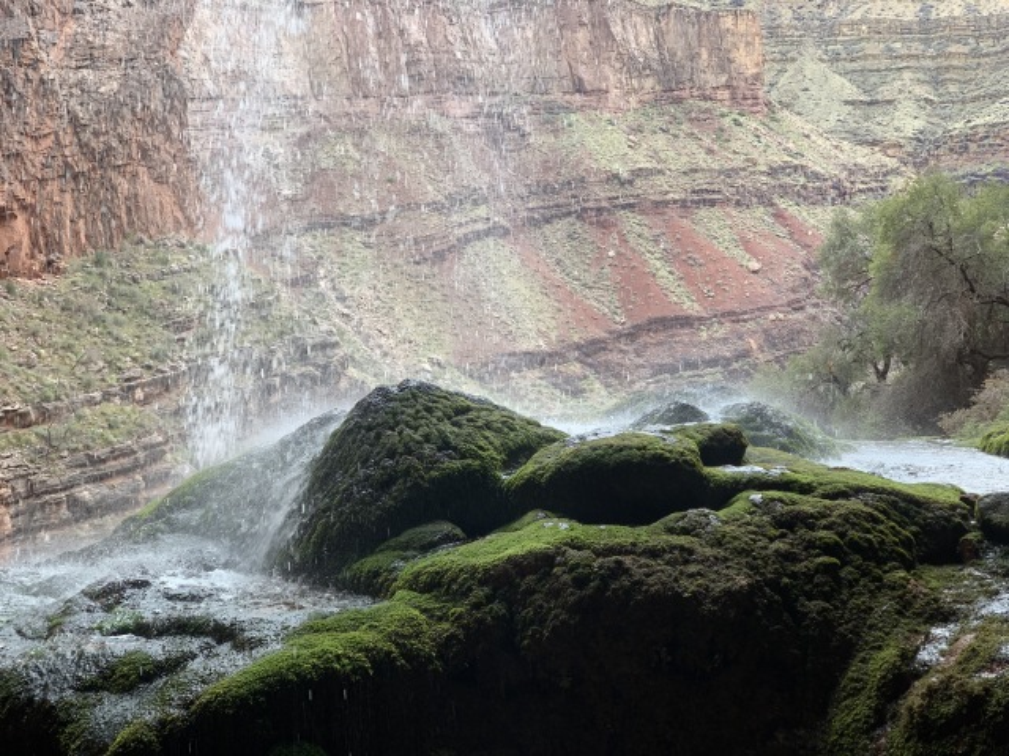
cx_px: 504
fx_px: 1516
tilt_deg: -0.9
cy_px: 378
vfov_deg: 28.0
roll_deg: +0.5
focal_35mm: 52
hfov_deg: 36.8
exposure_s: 1/122
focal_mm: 6
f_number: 2.4
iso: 20
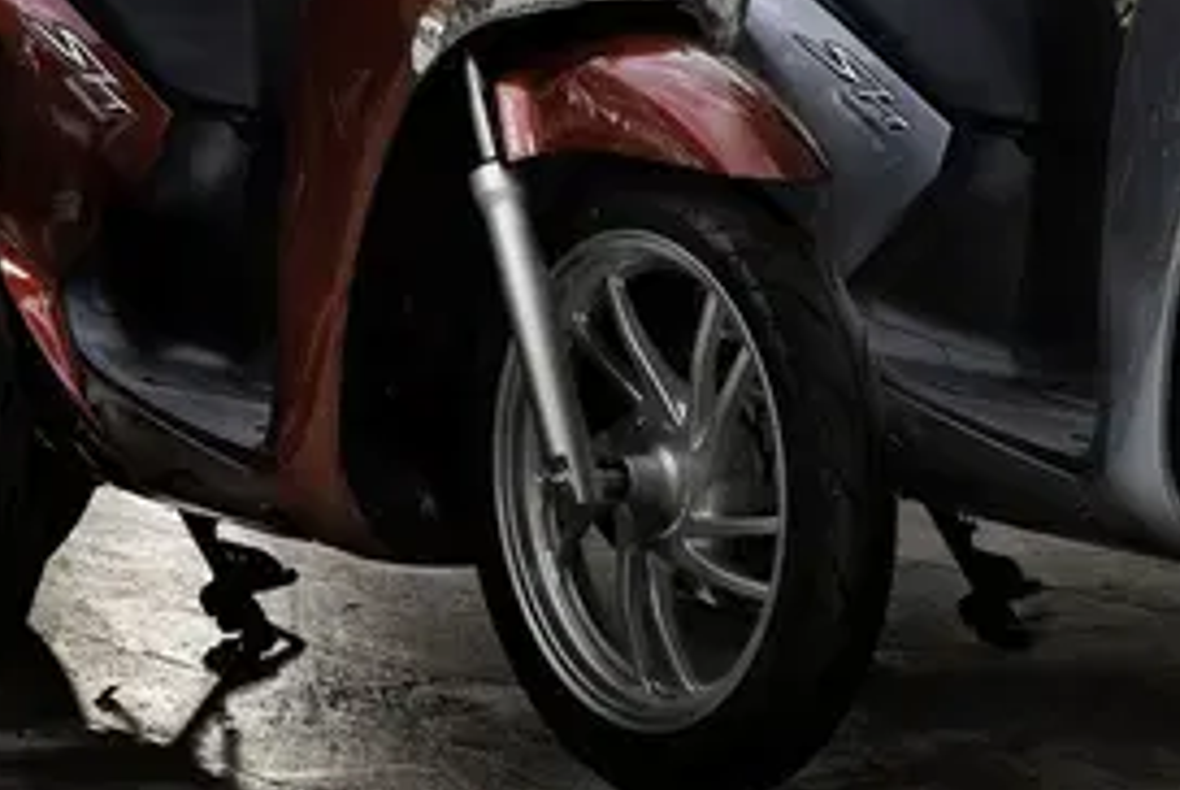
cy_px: -519
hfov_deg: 14.4
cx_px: 104
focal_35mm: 141
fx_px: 4627
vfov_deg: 9.4
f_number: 7.1
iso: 50
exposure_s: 1/5
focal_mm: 32
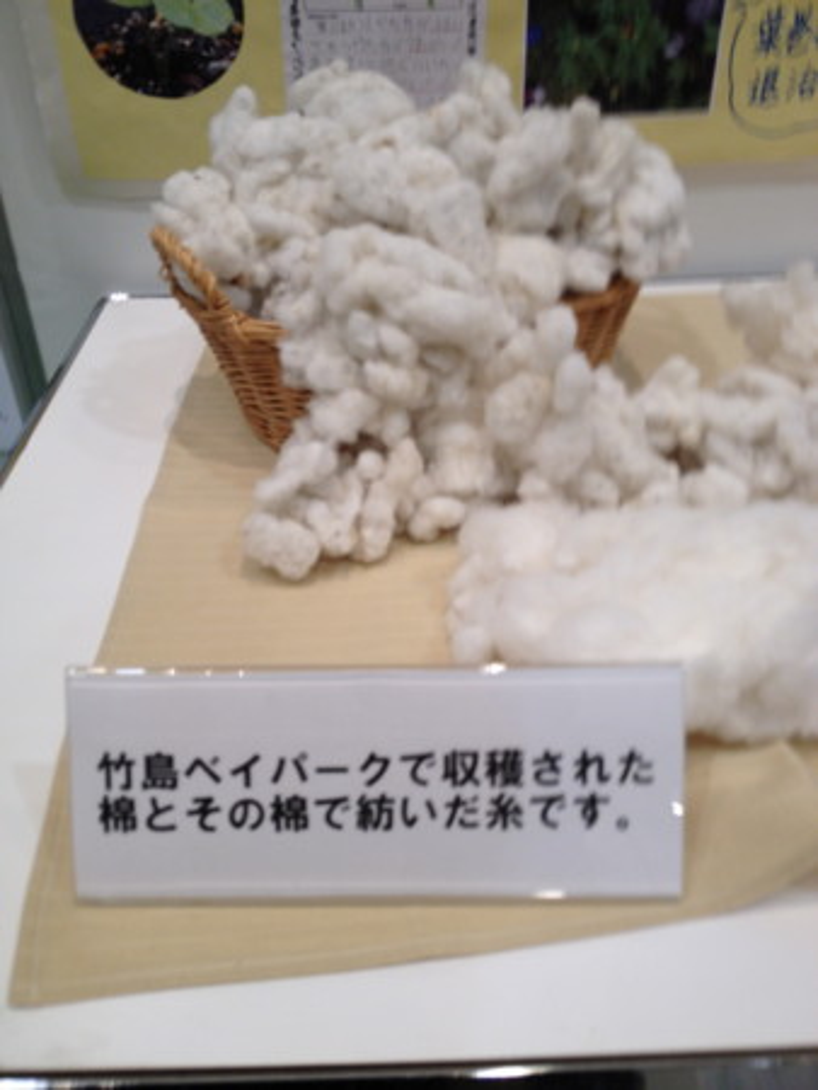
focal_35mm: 35
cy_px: 545
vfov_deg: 52.6
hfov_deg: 40.7
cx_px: 409
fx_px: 1102
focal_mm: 4.28
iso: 64
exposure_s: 1/30
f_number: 2.4
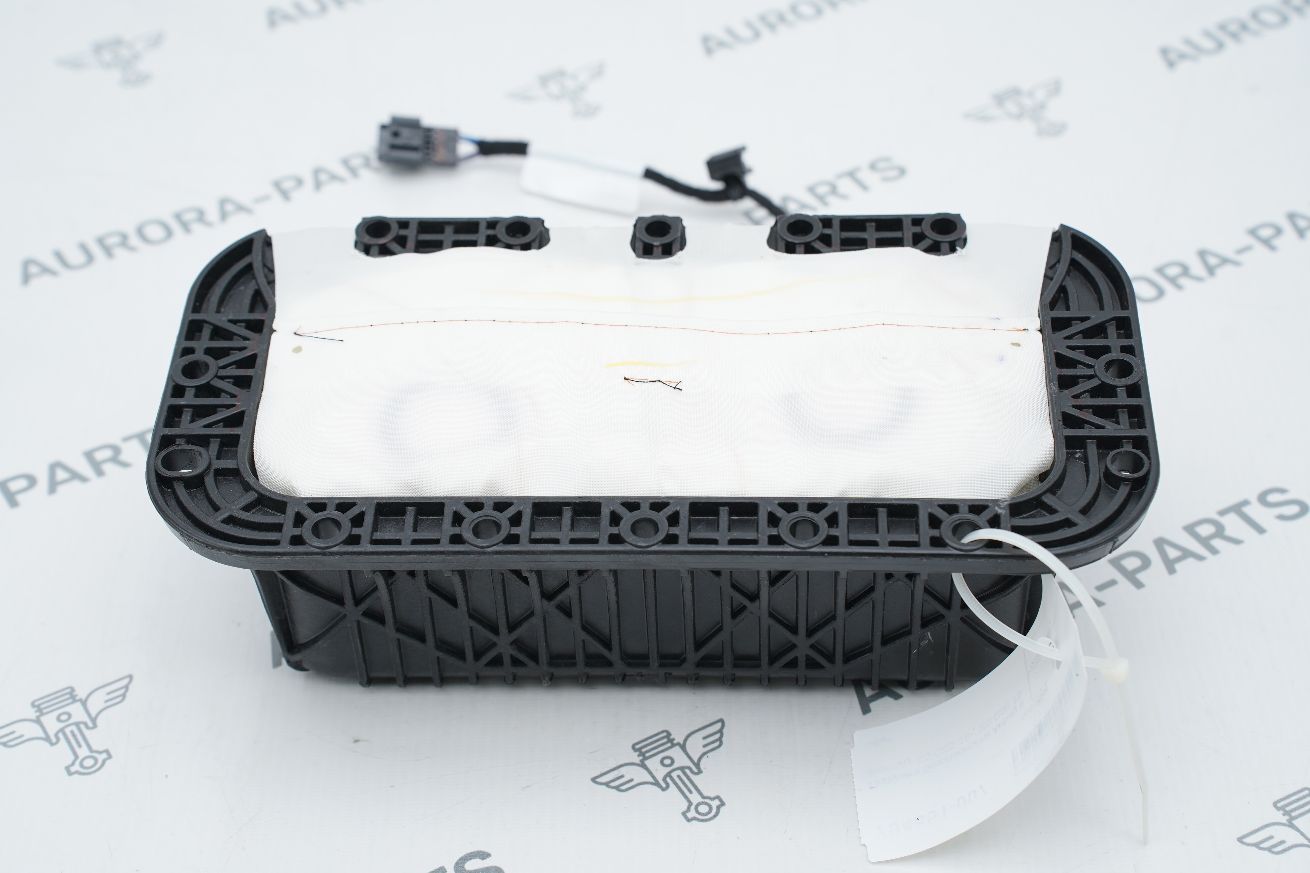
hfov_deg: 28.8
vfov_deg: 19.5
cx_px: 655
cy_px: 436
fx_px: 2547
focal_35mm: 70
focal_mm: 70
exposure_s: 1/160
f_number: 6.3
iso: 500
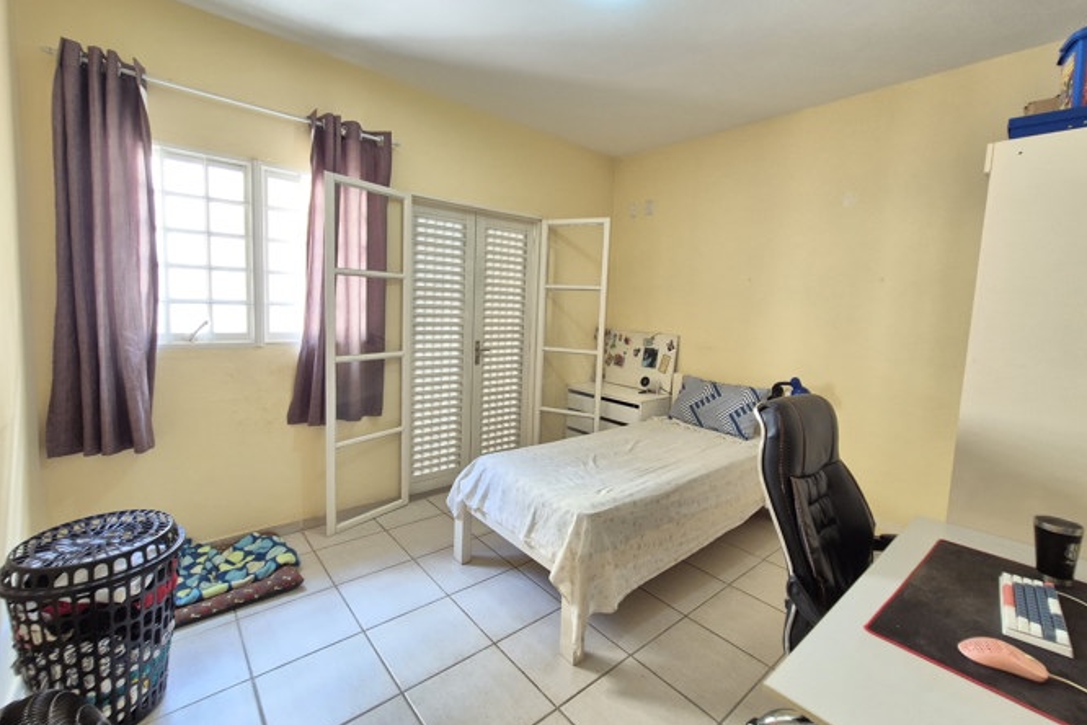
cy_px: 344
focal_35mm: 14
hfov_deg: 104.2
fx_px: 423
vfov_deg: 81.1
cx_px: 556
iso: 400
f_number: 2.2
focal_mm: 2.2
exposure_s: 1/60
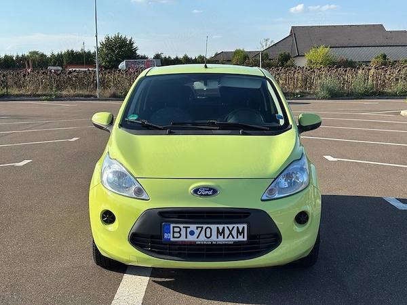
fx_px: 611
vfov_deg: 28.0
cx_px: 204
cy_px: 152
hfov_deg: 36.8
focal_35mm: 52
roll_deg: +0.9
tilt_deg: -7.1
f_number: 1.6
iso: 40
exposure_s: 1/2105
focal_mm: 5.96
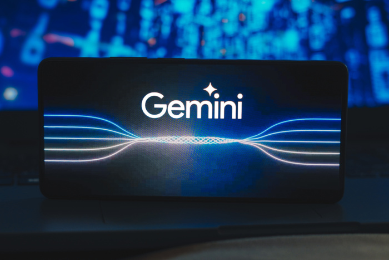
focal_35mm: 75
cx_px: 194
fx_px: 811
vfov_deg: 18.2
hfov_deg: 27.0
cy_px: 130
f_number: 2.8
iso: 250
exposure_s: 1/15
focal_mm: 50
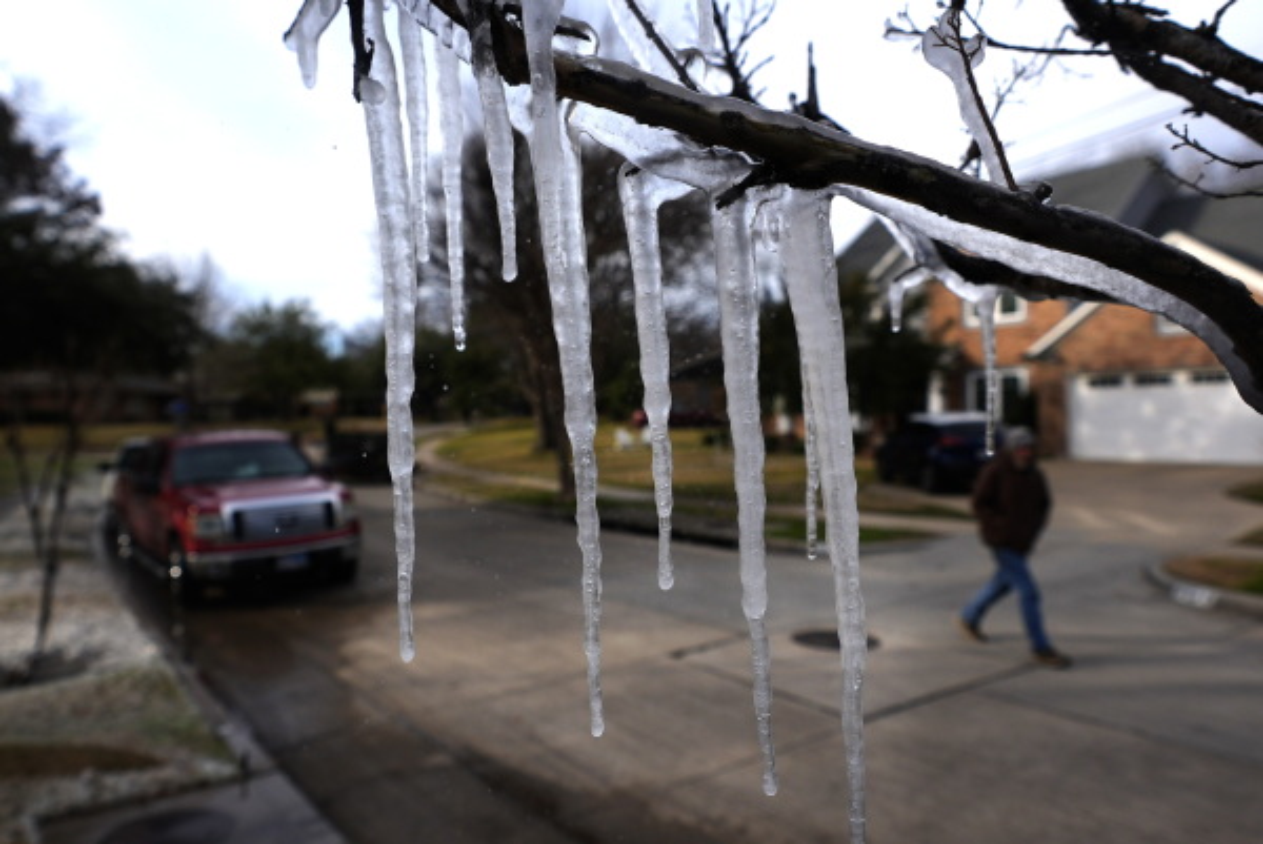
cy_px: 422
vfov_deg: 53.2
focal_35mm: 24
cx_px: 632
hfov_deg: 73.7
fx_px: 843
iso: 250
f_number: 3.5
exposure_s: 1/2500
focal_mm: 16
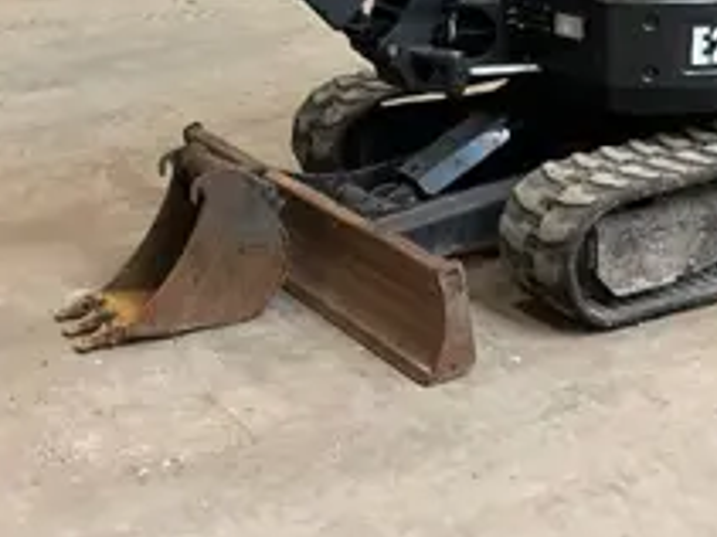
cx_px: 265
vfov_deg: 21.1
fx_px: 1366
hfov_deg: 29.3
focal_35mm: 66
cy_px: -58
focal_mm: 3
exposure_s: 1/60
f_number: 1.8
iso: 160
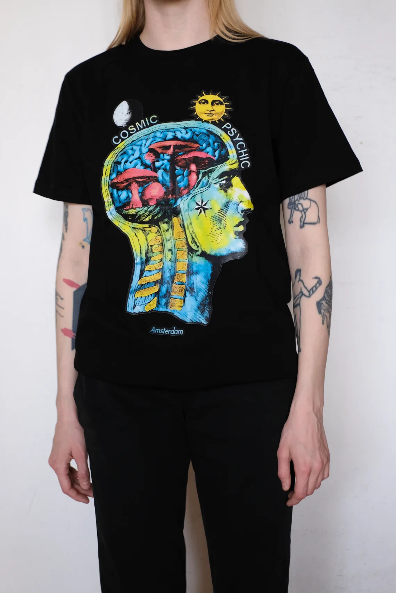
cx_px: 198
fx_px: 874
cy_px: 296
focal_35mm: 53
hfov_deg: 25.5
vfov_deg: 37.5
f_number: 4
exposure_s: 1/80
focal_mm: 35
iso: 400
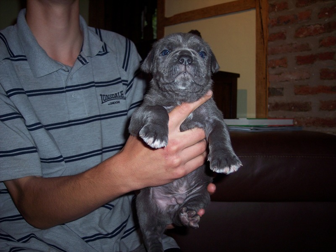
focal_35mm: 39
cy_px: 126
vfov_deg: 36.8
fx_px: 379
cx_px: 168
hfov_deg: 47.9
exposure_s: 1/60
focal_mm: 8
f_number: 2.8
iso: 100
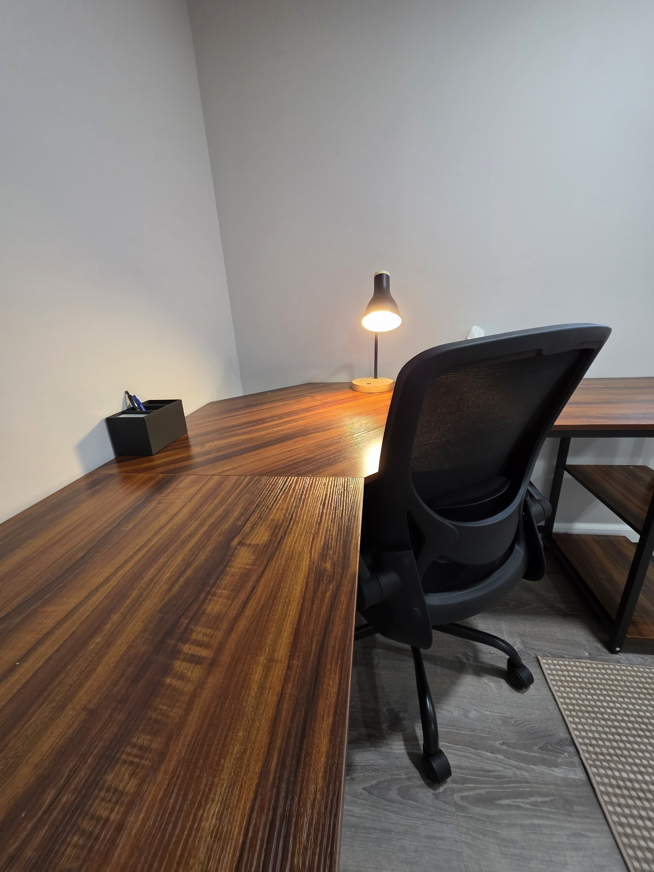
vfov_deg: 106.2
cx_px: 327
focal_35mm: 13
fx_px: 327
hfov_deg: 89.9
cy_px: 436
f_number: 1.9
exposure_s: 1/60
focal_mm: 2.2
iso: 200
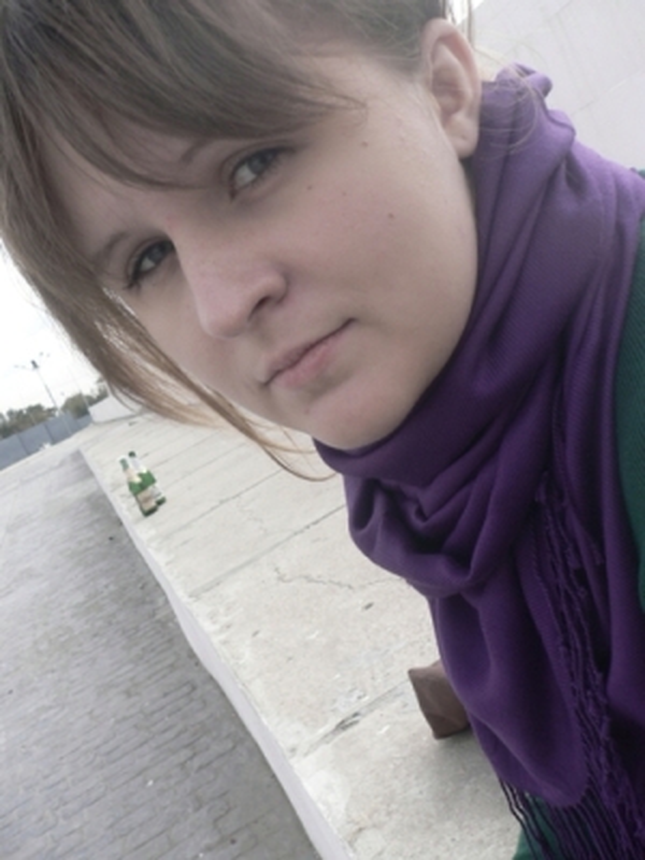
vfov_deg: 52.6
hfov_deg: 40.7
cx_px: 322
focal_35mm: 35
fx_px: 870
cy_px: 430
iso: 80
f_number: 5.6
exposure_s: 1/100
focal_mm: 5.8
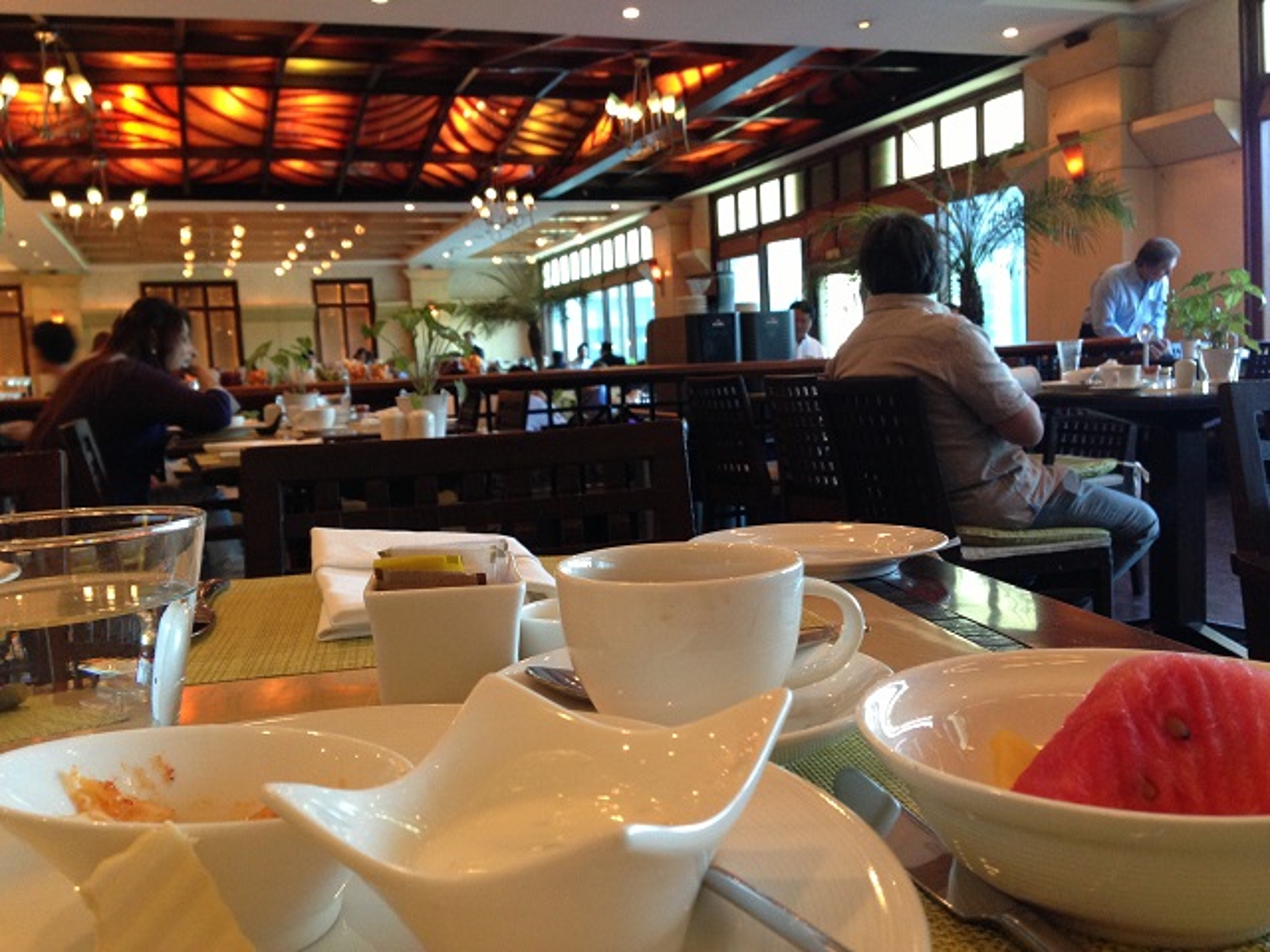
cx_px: 635
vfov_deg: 42.9
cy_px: 476
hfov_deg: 55.4
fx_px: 1211
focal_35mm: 33
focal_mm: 4.13
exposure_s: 1/20
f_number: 2.4
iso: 200
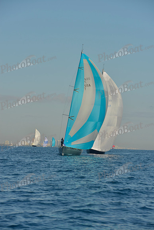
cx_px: 77
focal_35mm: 125
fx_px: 802
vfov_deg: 16.4
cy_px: 115
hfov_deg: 11.0
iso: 200
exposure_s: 1/800
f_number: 7.1
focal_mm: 125
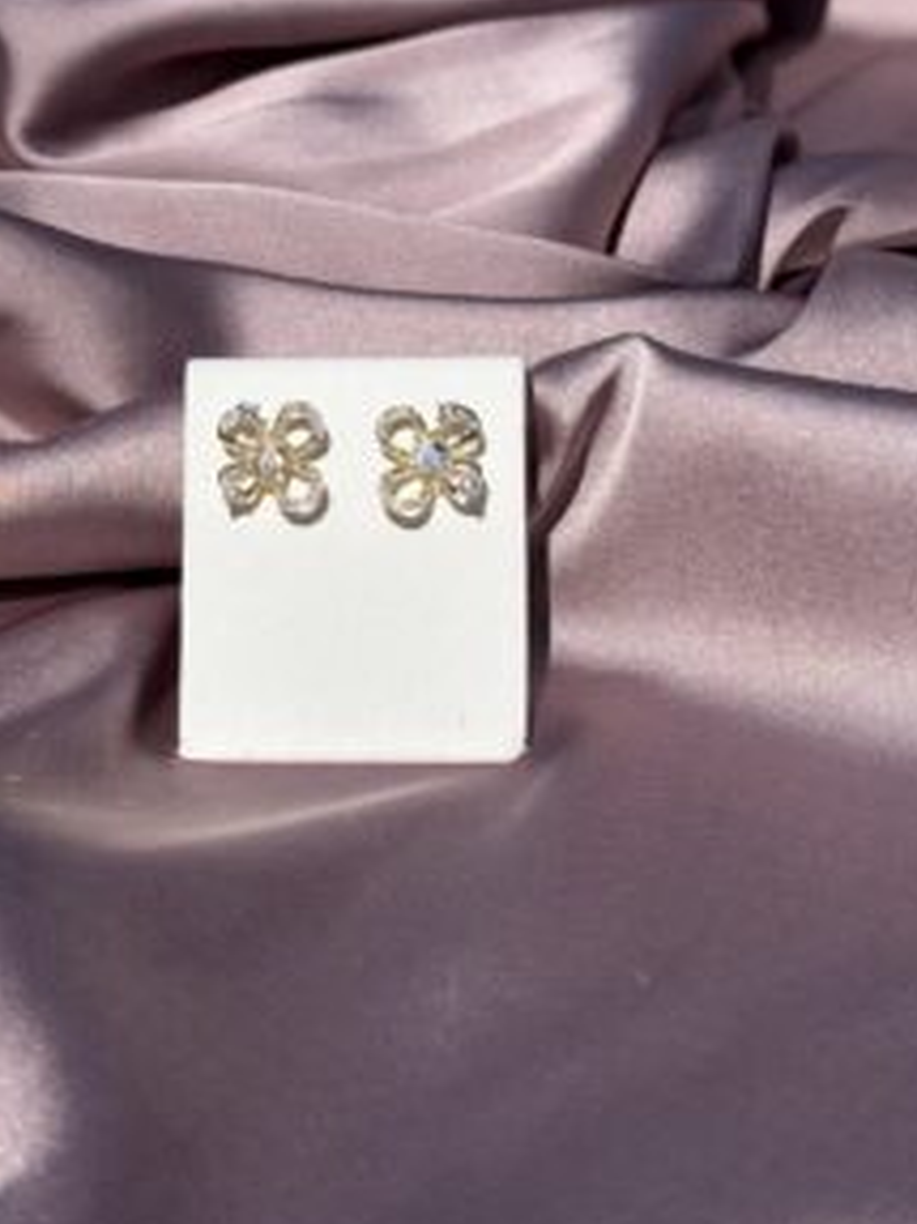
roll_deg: +3.2
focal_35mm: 67
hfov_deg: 21.9
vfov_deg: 29.0
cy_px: 533
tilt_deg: -30.4
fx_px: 2368
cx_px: 354
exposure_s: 1/27778
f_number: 1.78
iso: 64
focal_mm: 6.76
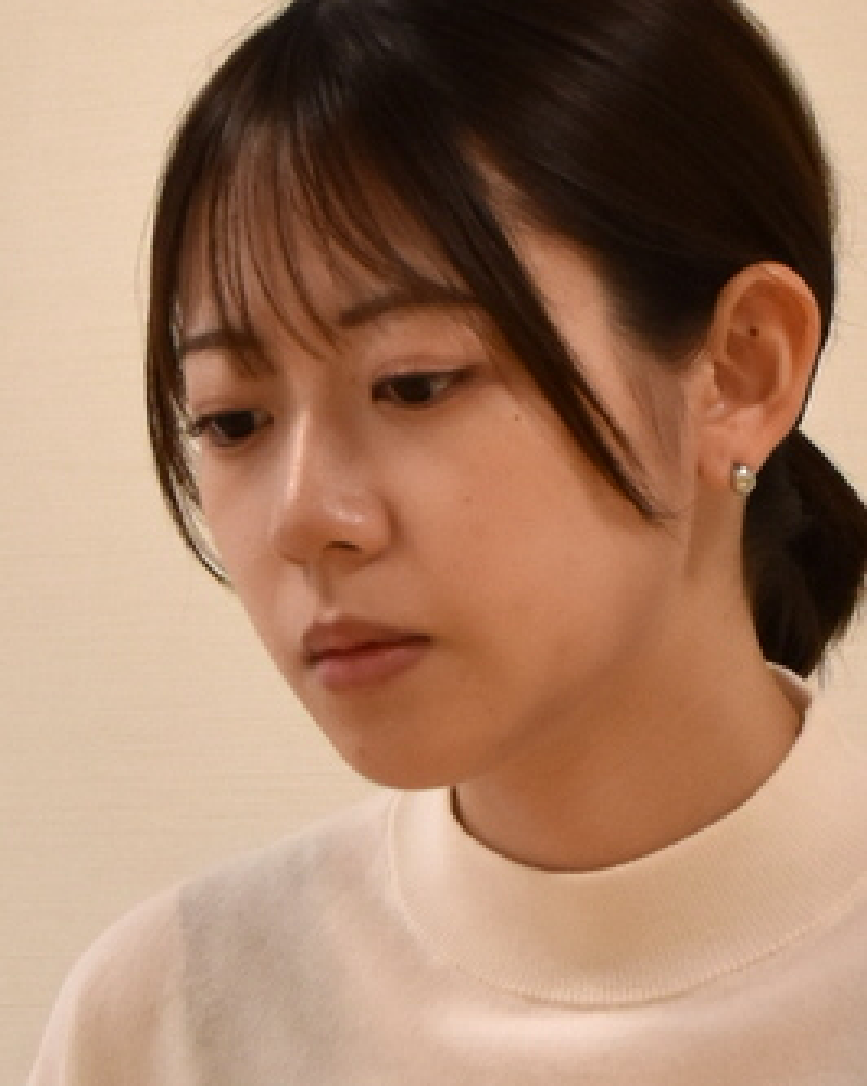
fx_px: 3178
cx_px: 442
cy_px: 1168
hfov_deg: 15.5
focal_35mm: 99
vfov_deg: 18.7
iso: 800
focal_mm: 26
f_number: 5
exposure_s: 1/200
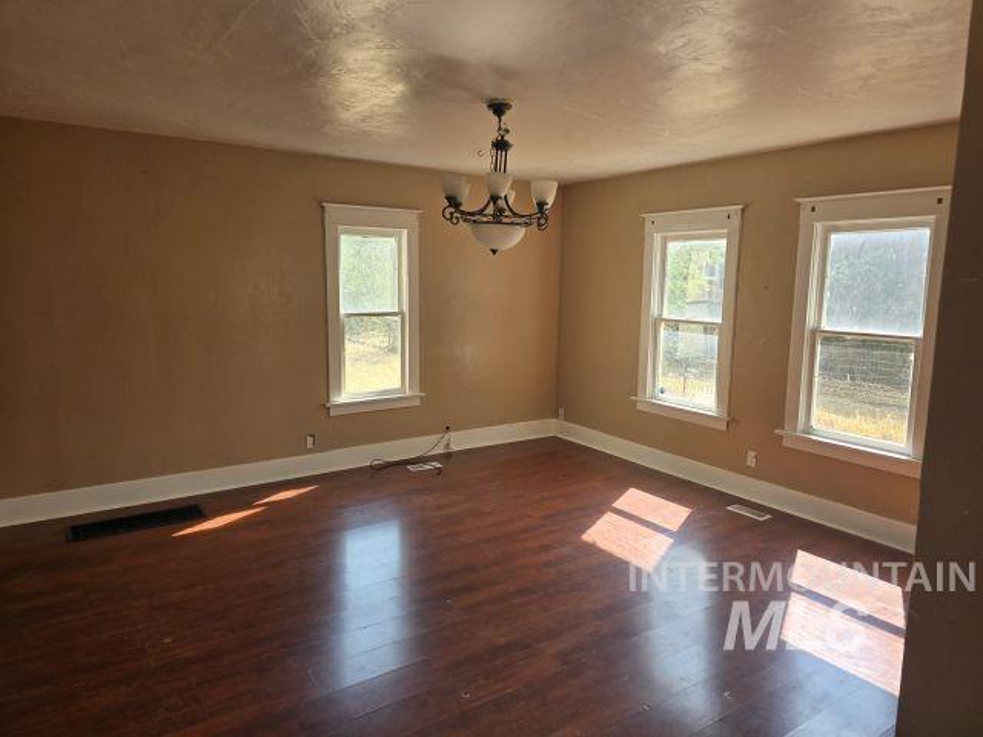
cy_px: 368
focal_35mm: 23
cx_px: 492
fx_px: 653
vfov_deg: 58.9
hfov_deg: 73.9
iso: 16
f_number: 1.7
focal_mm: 6.3
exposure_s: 1/180
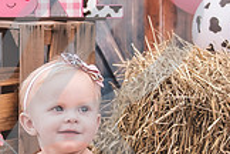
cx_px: 1
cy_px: 85
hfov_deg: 14.9
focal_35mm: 135
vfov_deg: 10.2
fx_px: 862
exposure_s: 1/320
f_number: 2.8
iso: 100
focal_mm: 28
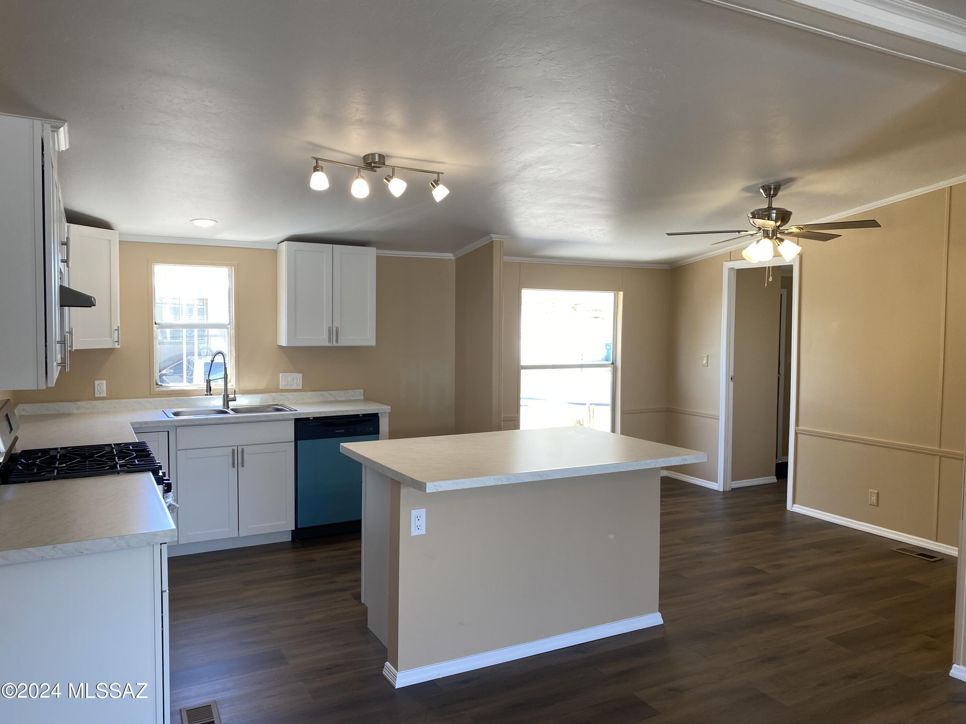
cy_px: 362
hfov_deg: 67.3
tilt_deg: -6.8
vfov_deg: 53.1
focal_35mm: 26
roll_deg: -0.6
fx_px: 726
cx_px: 483
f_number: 1.8
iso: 50
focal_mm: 4.25
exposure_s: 1/120
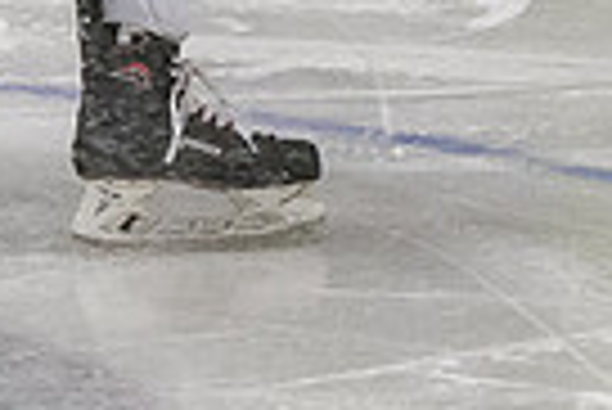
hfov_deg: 2.2
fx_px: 15912
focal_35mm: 935
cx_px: 338
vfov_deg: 1.5
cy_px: -567
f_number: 4
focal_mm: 95
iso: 2000
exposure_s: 1/800
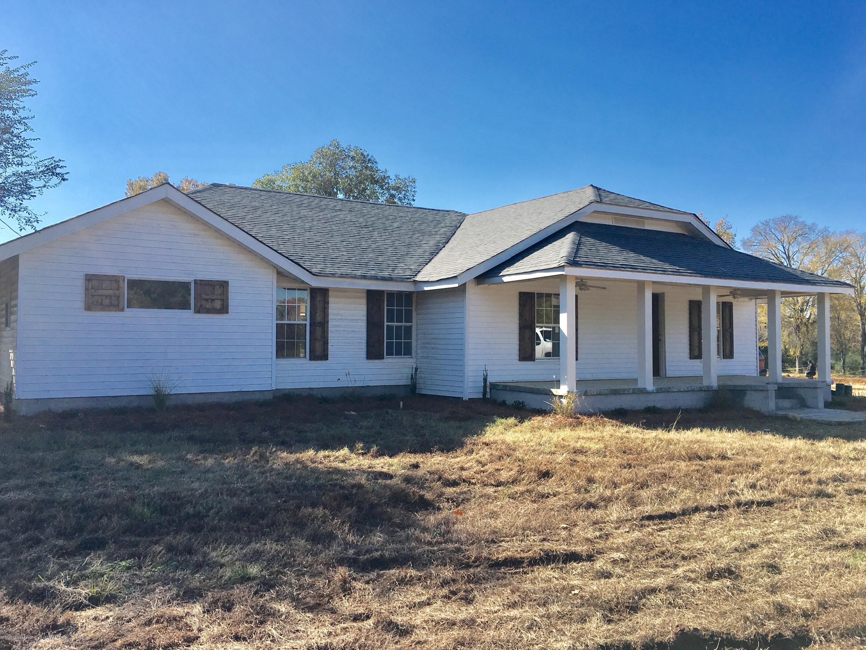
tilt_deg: +0.6
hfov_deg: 60.0
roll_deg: -0.1
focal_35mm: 30
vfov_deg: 46.8
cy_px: 322
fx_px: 751
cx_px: 432
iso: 25
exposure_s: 1/1538
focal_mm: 4.15
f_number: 2.2
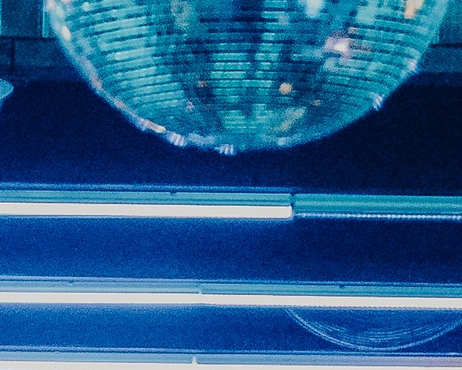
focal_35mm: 355
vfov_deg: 4.3
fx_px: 4854
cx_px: -87
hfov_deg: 5.4
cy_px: 960
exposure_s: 1/100
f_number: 1.8
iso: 6400
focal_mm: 32
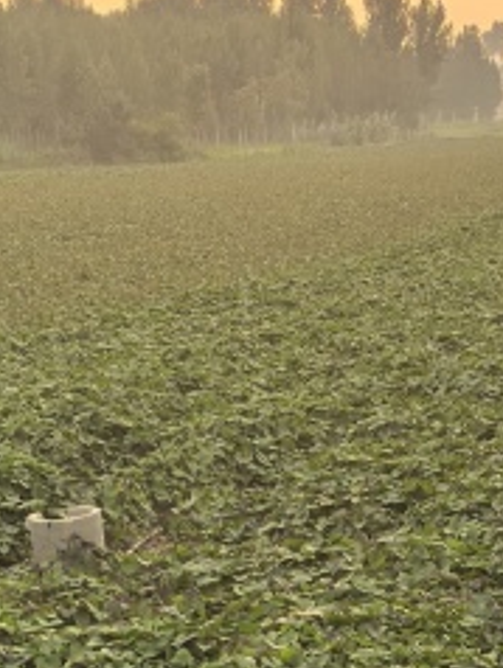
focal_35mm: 121
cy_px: 841
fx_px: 2340
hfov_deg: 12.2
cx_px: 475
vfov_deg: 15.6
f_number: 2
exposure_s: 1/507
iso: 160
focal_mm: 5.75
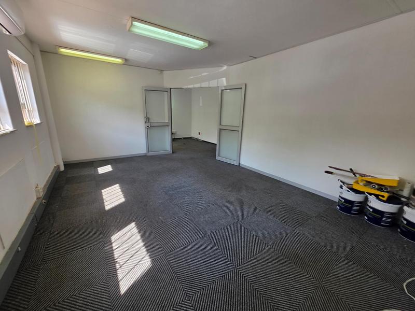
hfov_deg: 106.2
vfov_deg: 89.9
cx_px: 208
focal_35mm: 13
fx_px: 156
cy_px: 156
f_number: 1.9
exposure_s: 1/100
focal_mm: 2.2
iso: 25
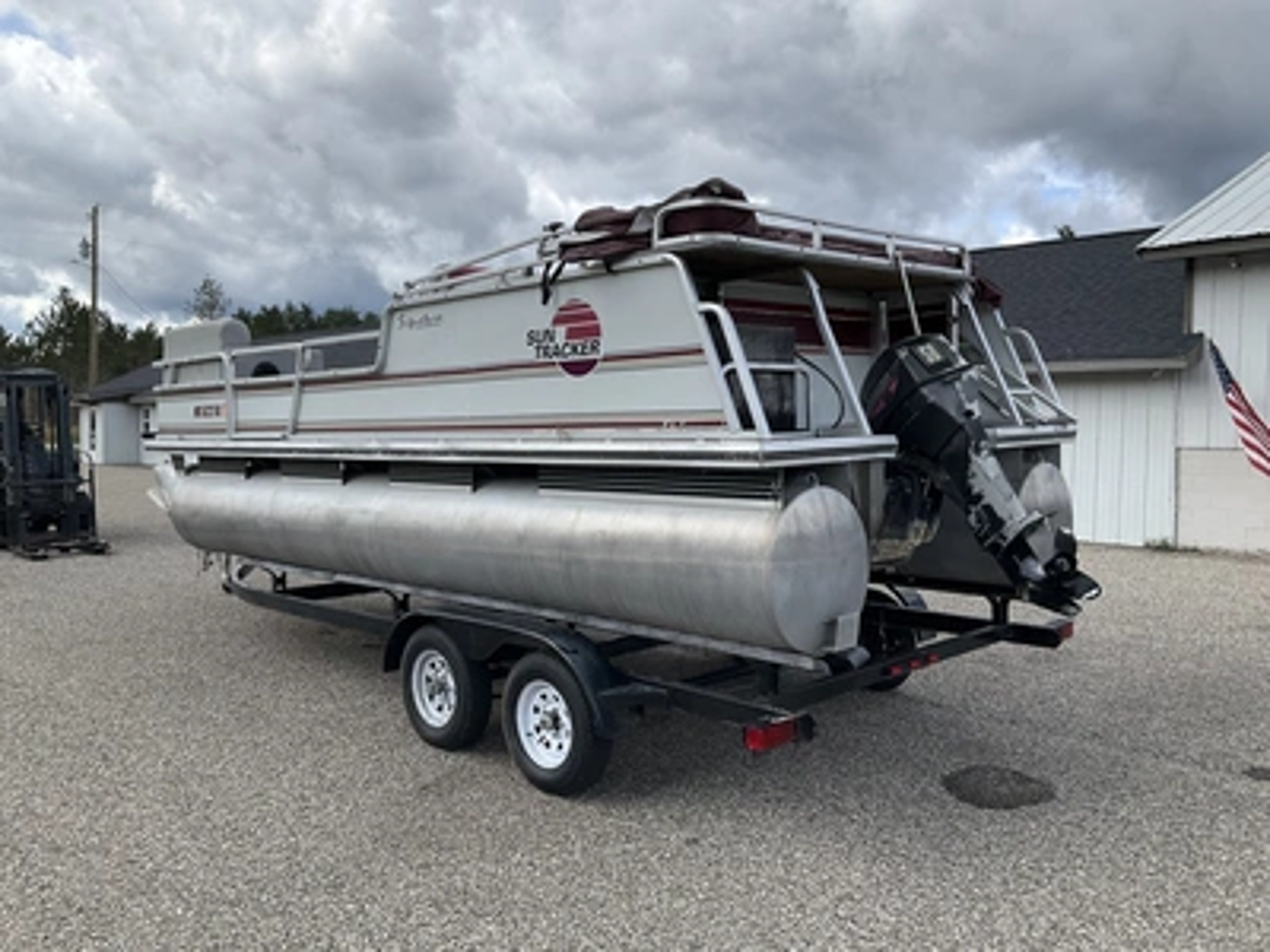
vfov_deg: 48.2
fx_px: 1064
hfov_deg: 61.7
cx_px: 635
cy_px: 476
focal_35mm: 29
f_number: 1.8
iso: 25
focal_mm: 3
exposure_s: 1/1195
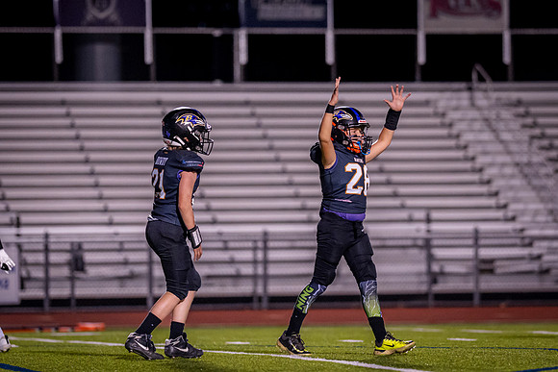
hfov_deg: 7.7
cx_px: 340
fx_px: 4147
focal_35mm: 267
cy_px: 145
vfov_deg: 5.1
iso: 1600
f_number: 1.8
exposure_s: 1/1250
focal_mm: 135
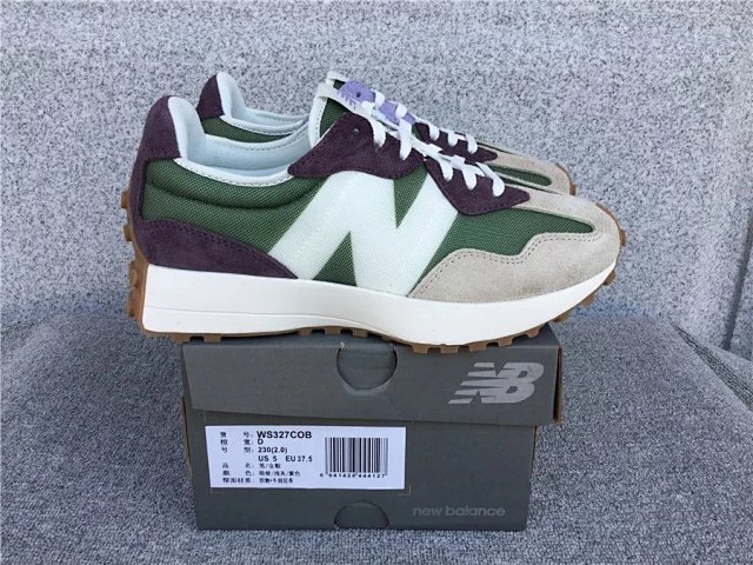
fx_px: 674
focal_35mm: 31
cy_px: 282
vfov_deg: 45.4
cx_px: 376
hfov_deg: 58.4
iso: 25
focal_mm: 3.3
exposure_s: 1/256
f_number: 2.4
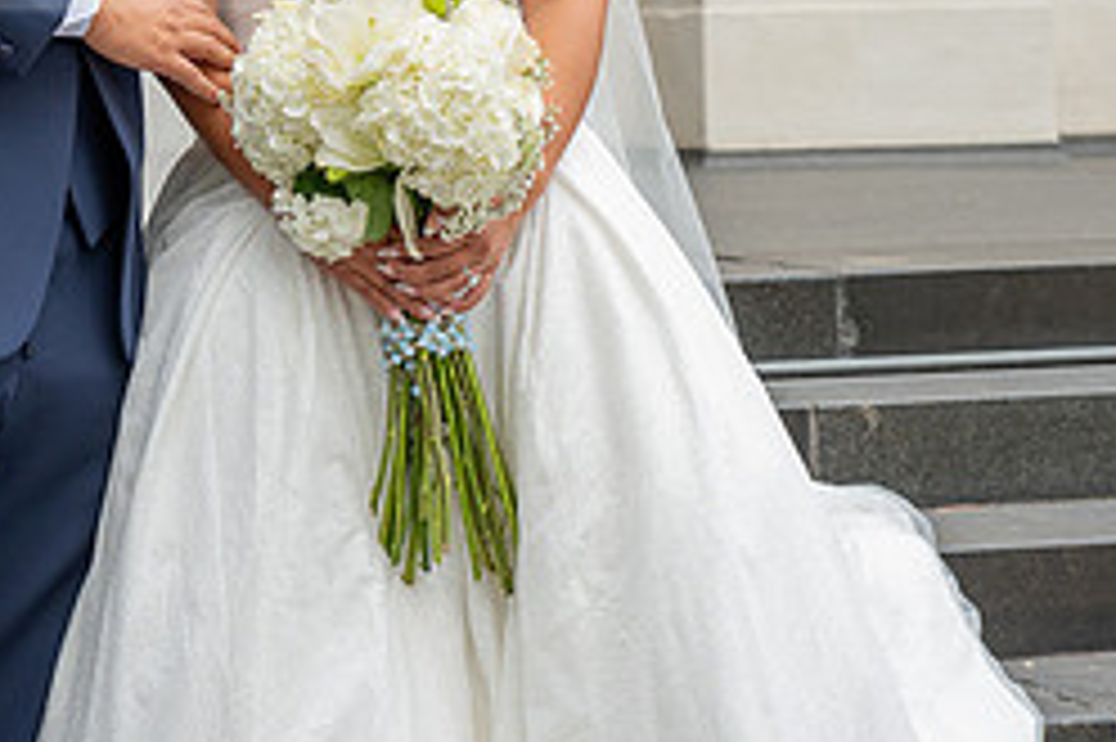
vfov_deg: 9.8
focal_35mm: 138
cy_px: -97
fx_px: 4275
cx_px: -18
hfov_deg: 14.6
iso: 250
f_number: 5
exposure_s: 1/250
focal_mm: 59
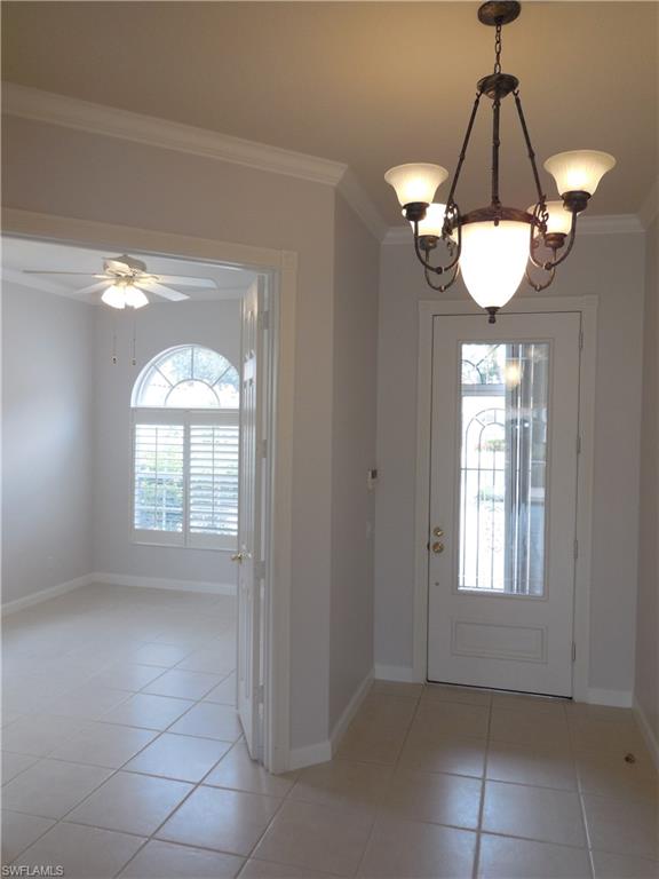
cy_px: 440
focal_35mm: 25
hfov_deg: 54.9
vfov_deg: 69.4
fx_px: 635
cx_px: 330
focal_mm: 4.5
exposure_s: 1/40
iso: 125
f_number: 3.1
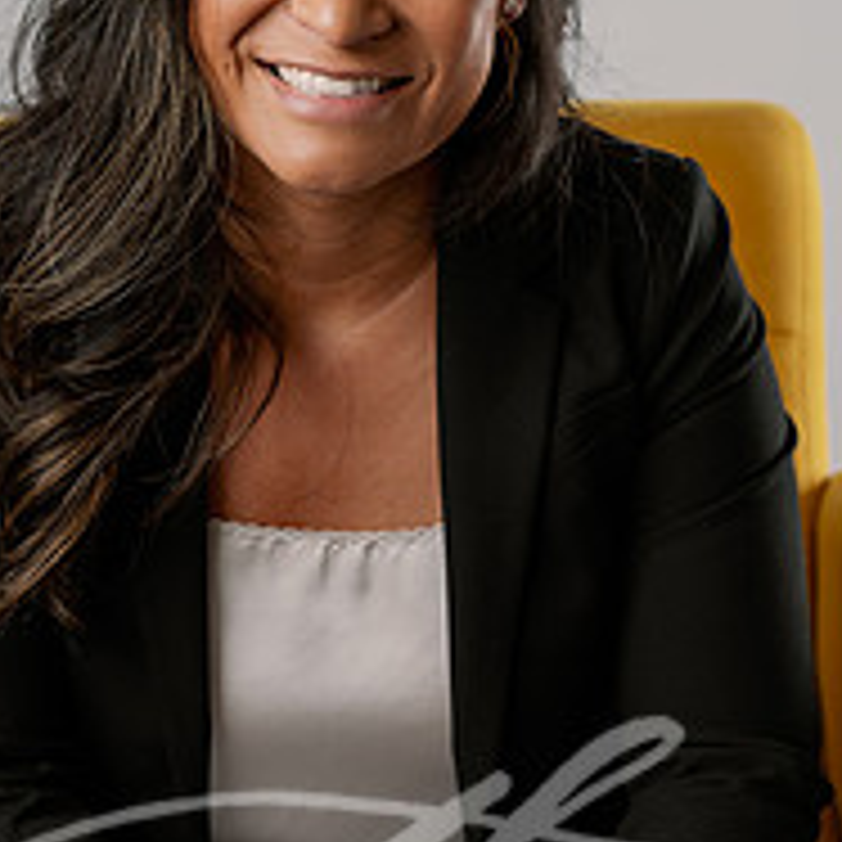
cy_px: 464
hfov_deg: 13.2
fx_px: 3633
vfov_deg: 13.2
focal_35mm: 132
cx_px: 423
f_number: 5
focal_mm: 50
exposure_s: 1/200
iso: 100
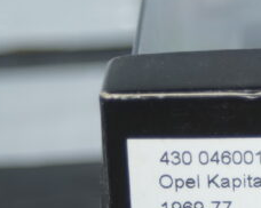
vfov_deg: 5.2
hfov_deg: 6.5
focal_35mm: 297
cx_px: 333
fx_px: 2292
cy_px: 213
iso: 400
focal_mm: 80
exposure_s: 1/60
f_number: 5.6
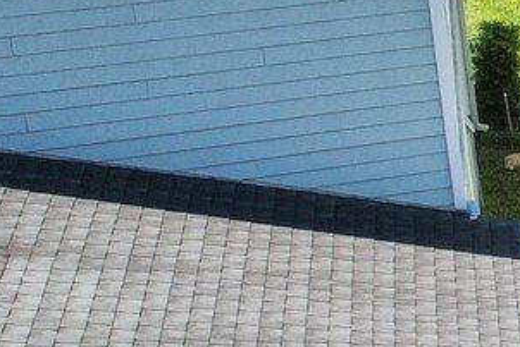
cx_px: 1699
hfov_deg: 9.6
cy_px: 90
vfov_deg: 9.2
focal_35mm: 149
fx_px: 2154
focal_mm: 8.4
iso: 140
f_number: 2.8
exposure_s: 1/1500
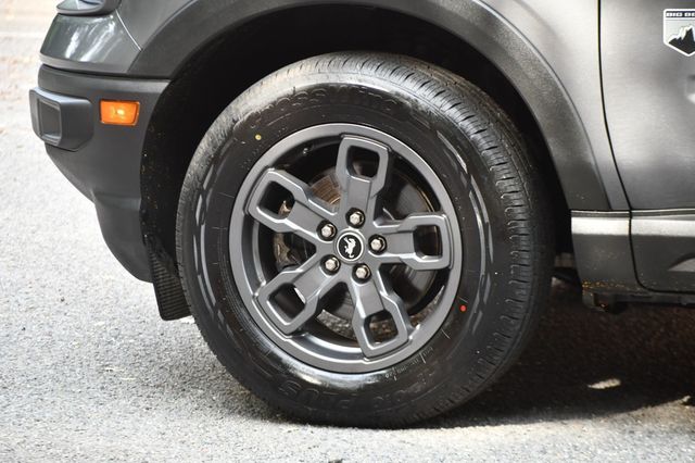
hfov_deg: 10.6
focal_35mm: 195
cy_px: 232
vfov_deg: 7.0
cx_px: 348
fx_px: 3762
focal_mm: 130
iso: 640
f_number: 4.8
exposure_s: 1/250
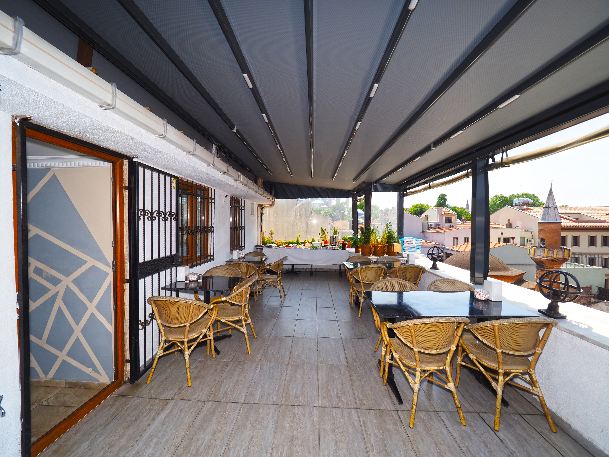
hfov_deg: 102.1
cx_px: 304
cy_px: 228
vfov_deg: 85.7
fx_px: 246
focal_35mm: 14
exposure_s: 1/400
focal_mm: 7
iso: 200
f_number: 5.6
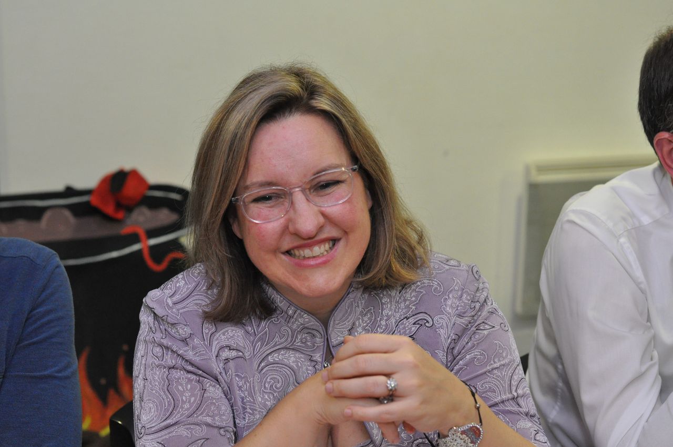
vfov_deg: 18.1
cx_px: 336
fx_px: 1400
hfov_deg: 27.0
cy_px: 224
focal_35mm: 75
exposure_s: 1/60
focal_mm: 50
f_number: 4
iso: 1600
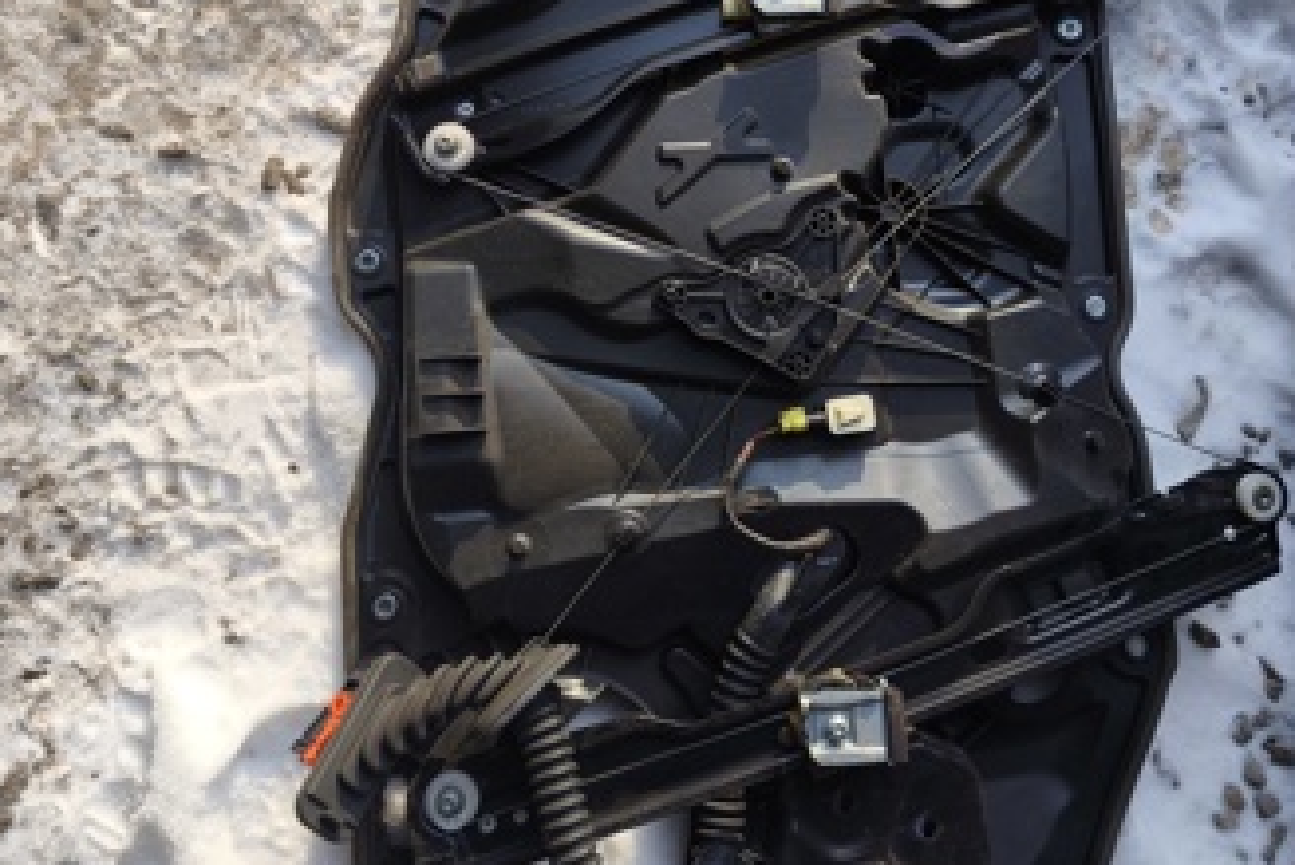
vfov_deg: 37.4
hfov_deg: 54.4
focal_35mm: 35
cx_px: 663
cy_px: 269
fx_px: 1260
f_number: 1.7
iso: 80
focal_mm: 5.35
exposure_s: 1/497
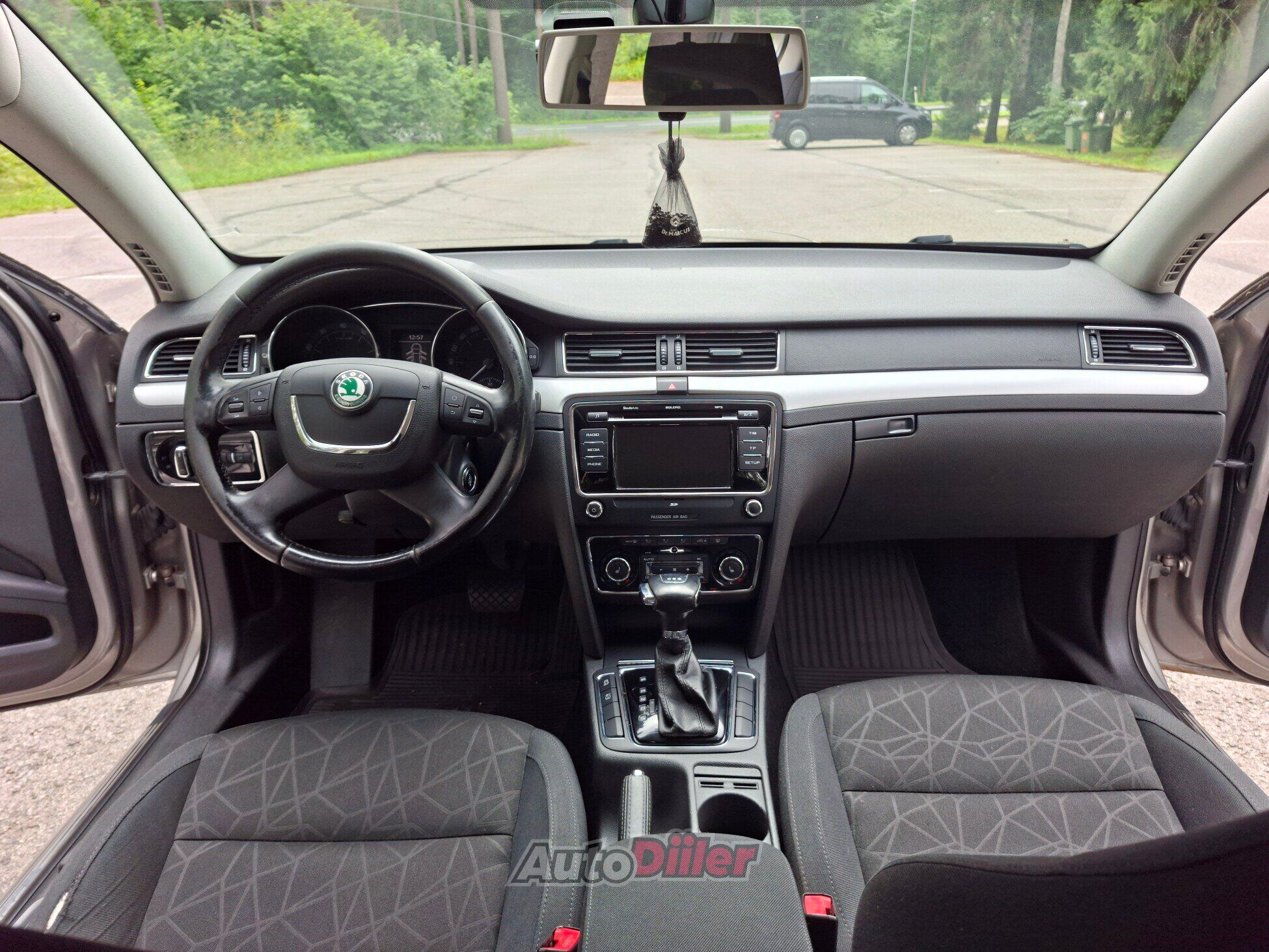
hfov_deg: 73.9
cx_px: 634
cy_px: 476
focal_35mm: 23
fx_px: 843
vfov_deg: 58.9
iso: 50
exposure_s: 1/229
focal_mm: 5.54
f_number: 1.8
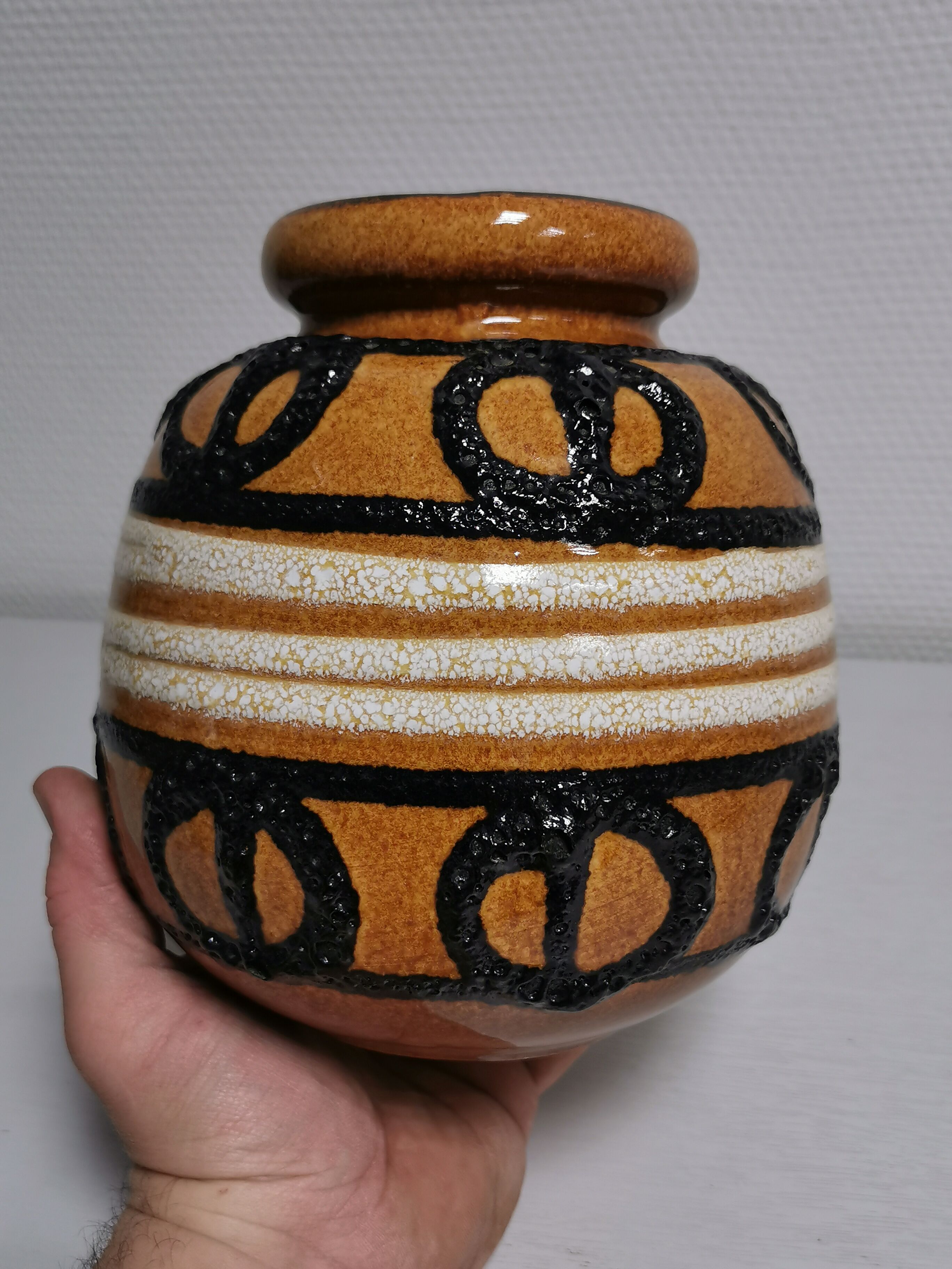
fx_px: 1320
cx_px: 476
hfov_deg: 39.7
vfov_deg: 51.4
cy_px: 634
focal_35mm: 36
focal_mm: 5.58
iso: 125
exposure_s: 1/100
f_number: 1.8
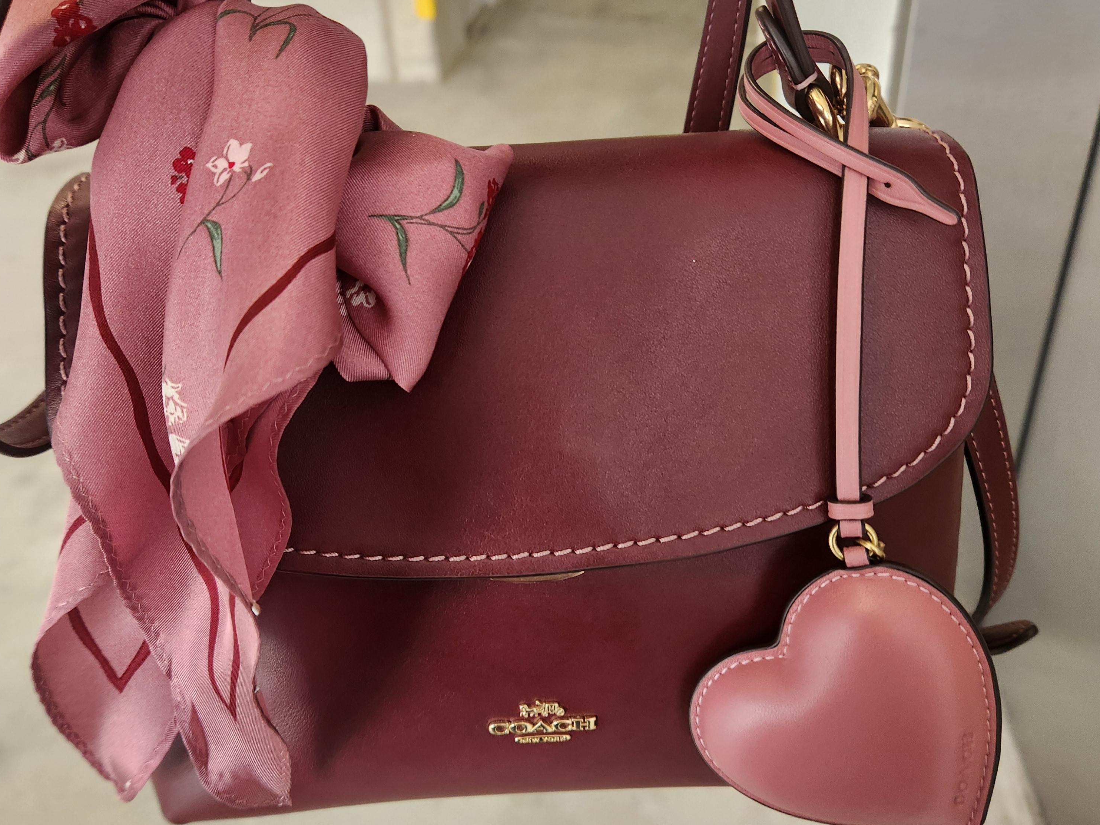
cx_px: 551
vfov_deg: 45.4
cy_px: 421
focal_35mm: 31
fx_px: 985
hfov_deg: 58.4
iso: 160
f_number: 1.8
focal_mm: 5.4
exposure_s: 1/120
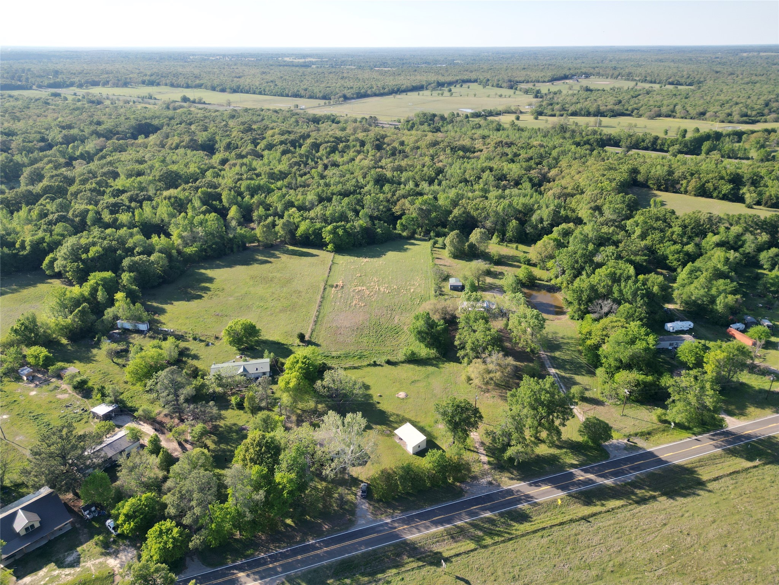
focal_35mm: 24
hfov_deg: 71.6
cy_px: 292
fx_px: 540
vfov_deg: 56.8
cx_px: 390
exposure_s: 1/1500
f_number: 1.7
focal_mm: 6.72
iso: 130
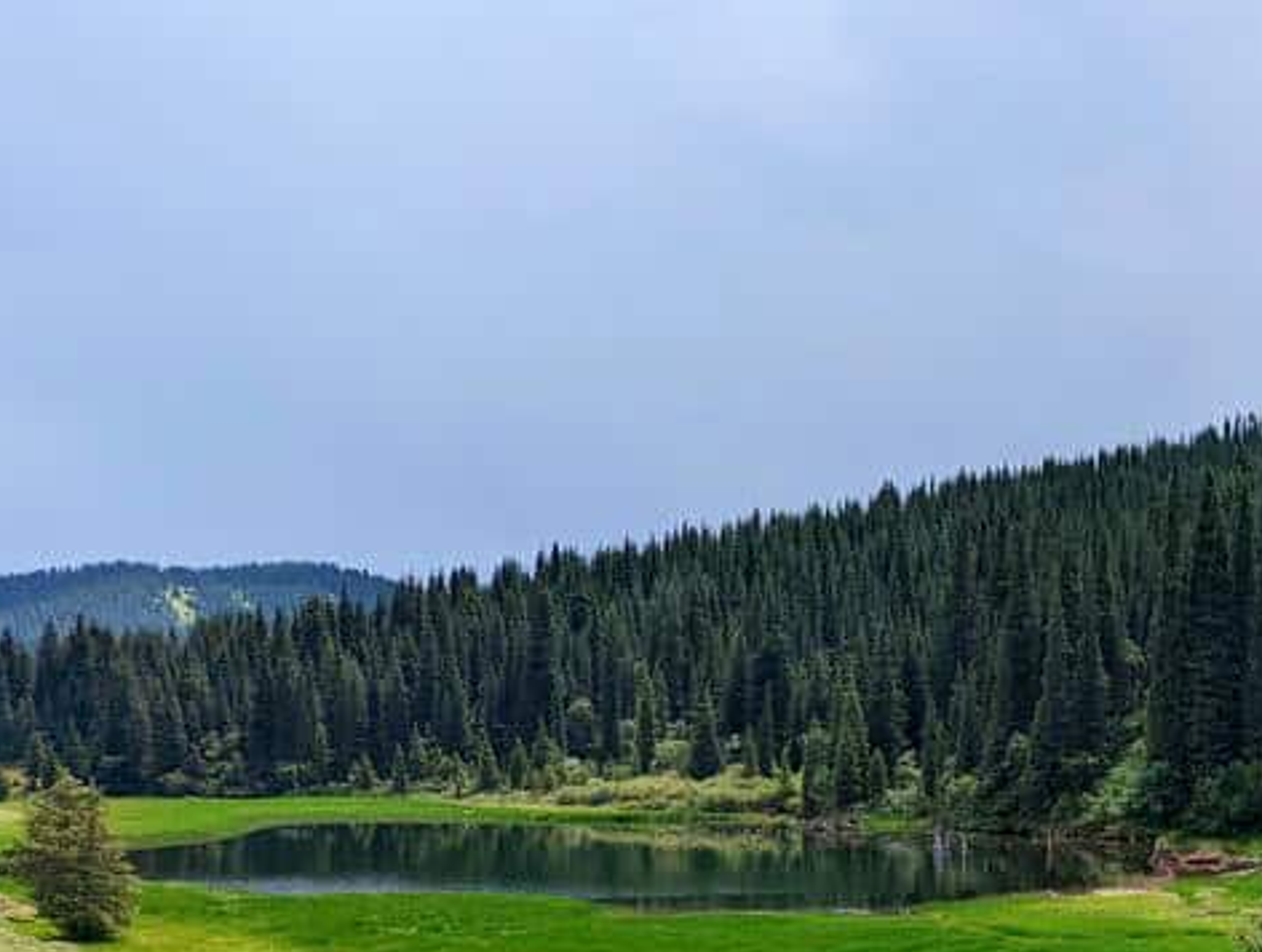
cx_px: 1112
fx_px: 1315
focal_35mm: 36
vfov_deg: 37.8
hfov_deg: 46.7
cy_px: 808
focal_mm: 2.4
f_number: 2.2
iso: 50
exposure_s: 1/1176
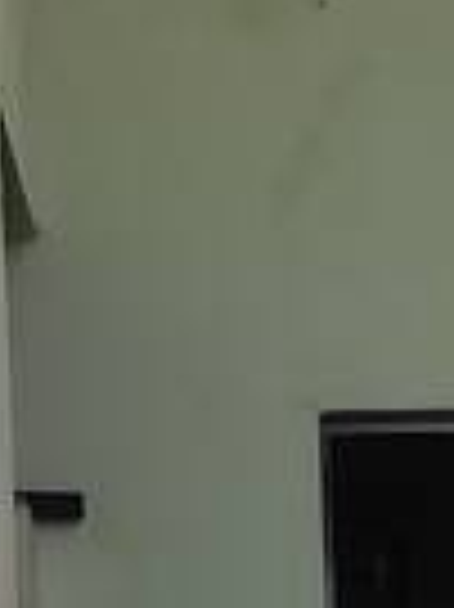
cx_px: 661
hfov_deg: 7.3
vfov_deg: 9.5
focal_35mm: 200
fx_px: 3503
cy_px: 1040
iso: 100
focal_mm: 5.43
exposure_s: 1/1232
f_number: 1.89
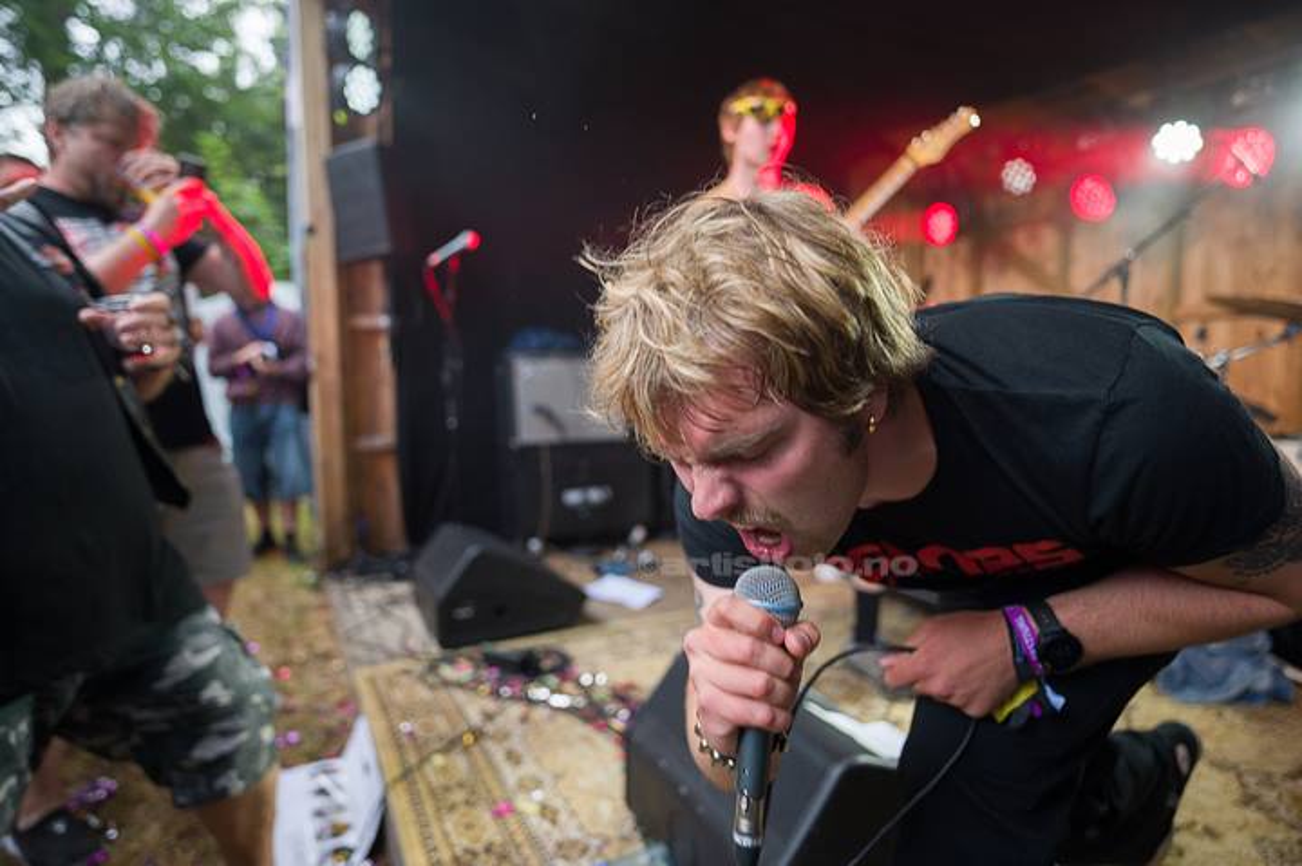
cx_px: 651
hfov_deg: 84.0
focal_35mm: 20
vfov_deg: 61.9
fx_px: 723
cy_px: 433
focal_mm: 20
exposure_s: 1/800
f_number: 1.8
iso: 800
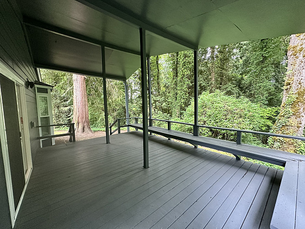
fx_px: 123
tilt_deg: -4.3
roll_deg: +0.3
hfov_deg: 102.1
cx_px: 152
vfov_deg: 85.7
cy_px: 114
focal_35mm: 14
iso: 320
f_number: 2.2
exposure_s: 1/80
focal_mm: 2.22
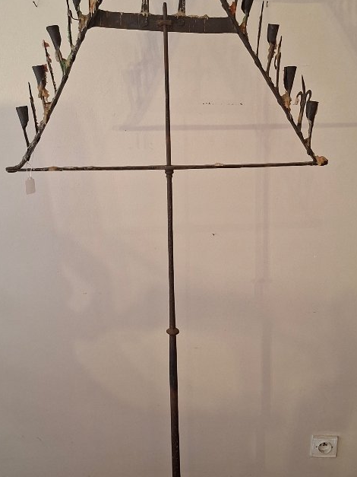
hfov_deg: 32.9
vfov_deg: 42.9
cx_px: 180
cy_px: 221
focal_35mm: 44
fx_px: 605
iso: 320
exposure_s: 1/33
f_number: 1.8
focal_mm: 5.54
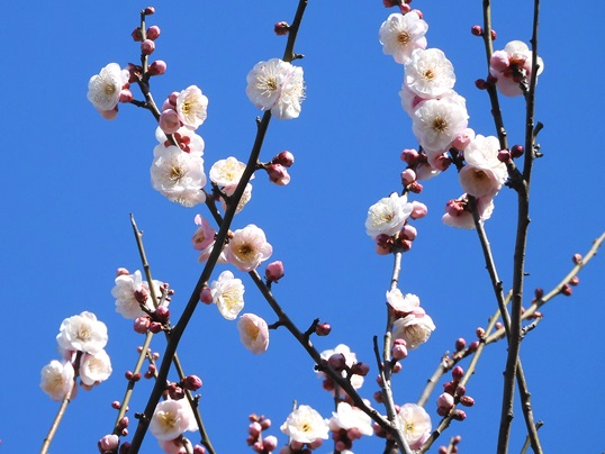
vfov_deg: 6.6
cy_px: 227
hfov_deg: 8.8
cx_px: 302
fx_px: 3934
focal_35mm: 225
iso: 100
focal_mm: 40.1
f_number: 5.6
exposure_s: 1/400
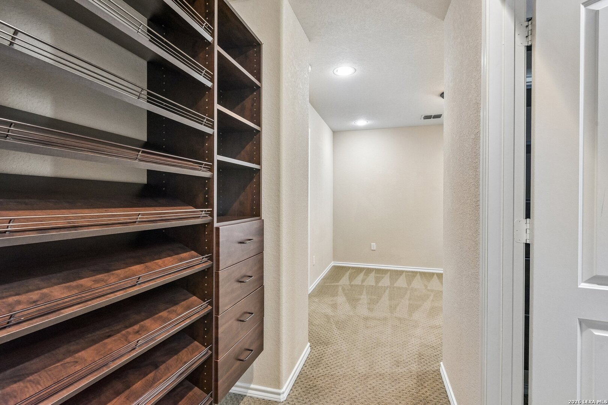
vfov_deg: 70.4
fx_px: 287
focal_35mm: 17
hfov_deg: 93.3
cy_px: 202
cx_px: 304
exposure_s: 1/20
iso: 5600
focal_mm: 17
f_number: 8
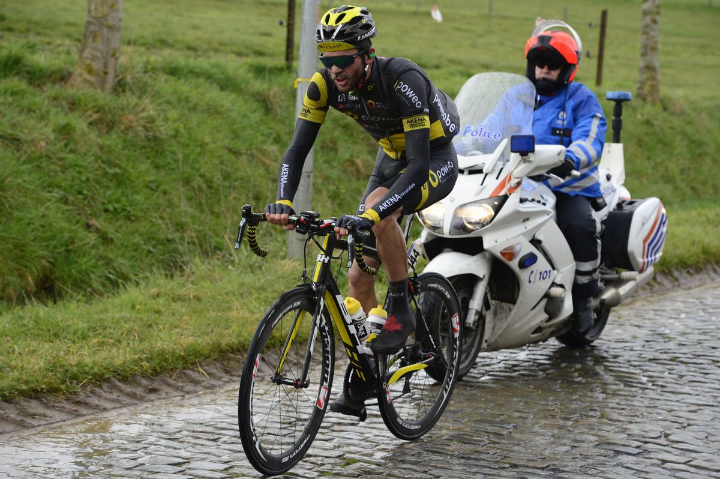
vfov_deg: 13.4
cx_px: 360
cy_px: 240
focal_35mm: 102
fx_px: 2038
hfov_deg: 20.0
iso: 800
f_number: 5.6
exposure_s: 1/1000
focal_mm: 102
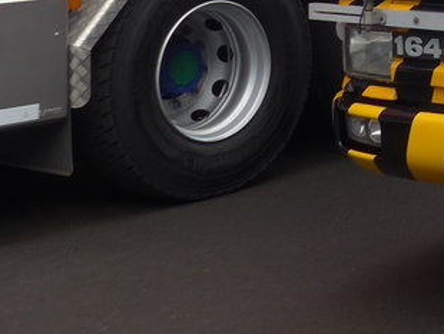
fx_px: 1540
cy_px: -238
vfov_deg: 11.6
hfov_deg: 14.6
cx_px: 776
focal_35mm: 120
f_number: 2.8
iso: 80
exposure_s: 1/320
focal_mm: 6.5
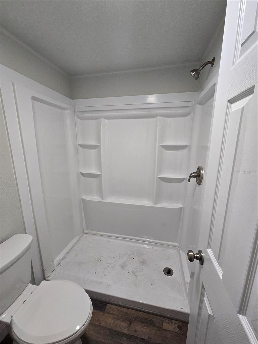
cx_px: 129
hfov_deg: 89.9
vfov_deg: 106.2
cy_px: 172
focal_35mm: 13
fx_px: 129
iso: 100
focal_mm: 2.2
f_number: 2.2
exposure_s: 1/60
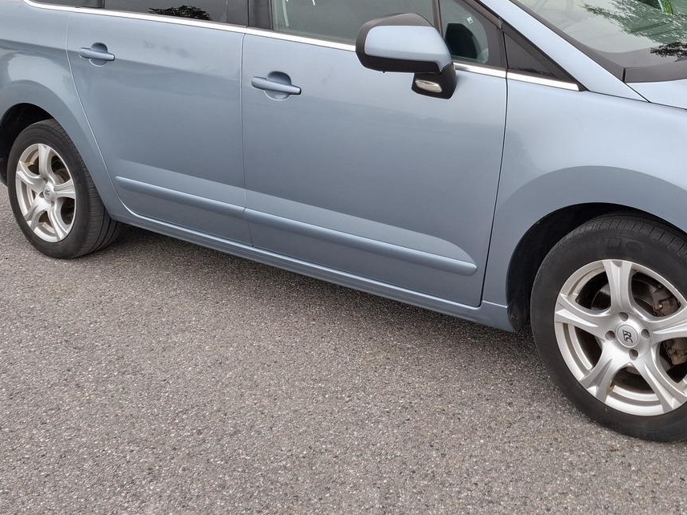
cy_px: 71
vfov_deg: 32.3
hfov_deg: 43.1
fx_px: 853
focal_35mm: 43
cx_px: 473
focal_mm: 5.54
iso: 50
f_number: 1.8
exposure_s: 1/380
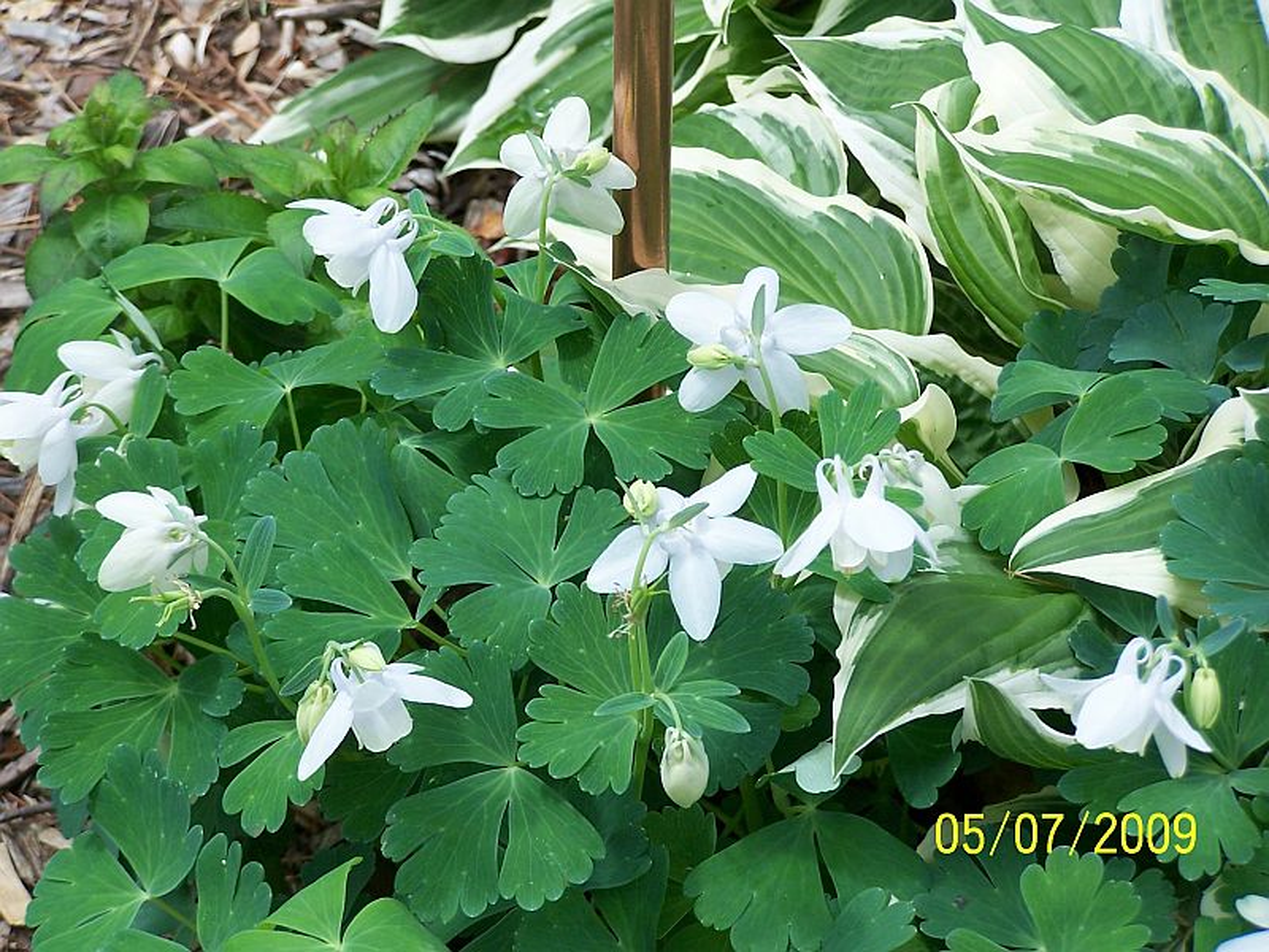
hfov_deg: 14.2
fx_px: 5096
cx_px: 634
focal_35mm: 139
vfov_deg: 10.7
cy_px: 476
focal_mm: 23.1
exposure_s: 1/500
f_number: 3.2
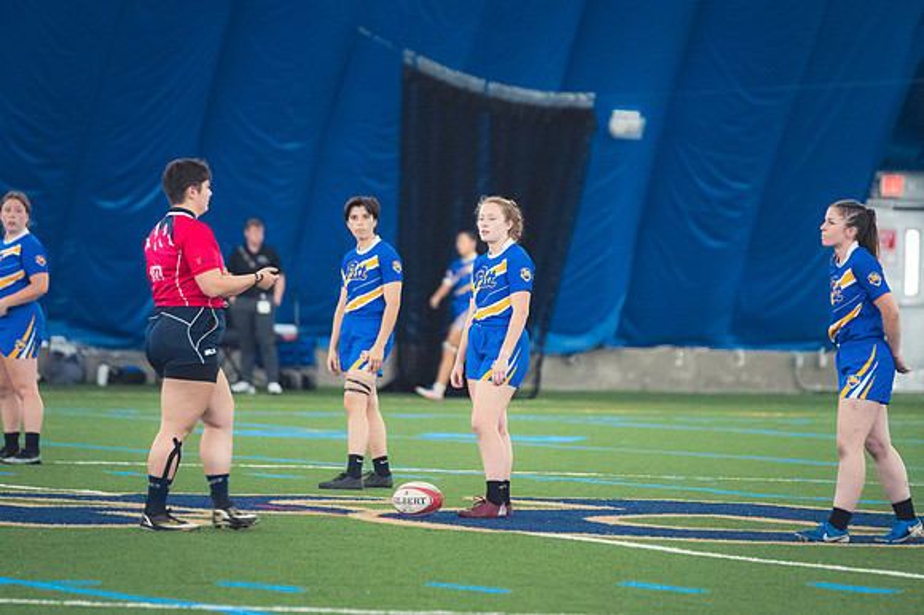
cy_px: 308
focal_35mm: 300
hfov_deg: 6.9
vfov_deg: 4.6
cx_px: 462
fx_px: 7695
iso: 5600
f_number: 2.8
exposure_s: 1/320
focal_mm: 200
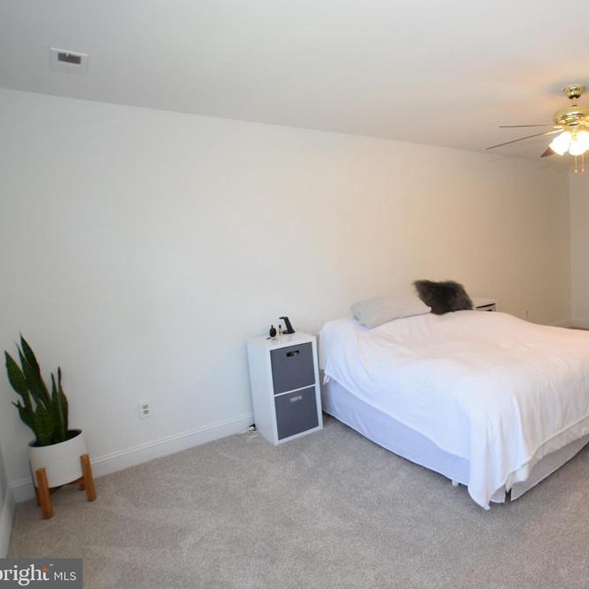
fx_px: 417
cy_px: 287
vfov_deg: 70.5
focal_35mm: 22
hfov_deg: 66.3
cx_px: 439
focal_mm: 11
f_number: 5.6
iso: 800
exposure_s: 1/125
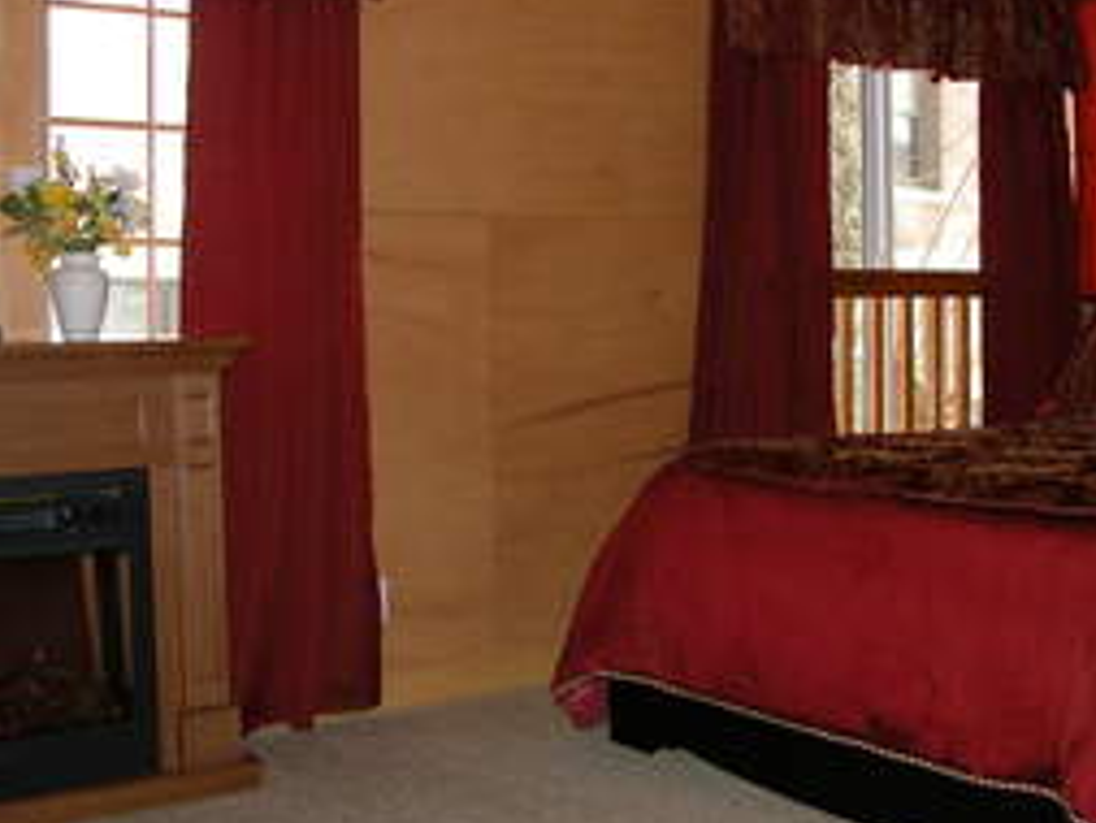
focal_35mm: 47
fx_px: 1489
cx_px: 684
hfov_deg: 40.1
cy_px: 340
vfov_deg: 30.8
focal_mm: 8.9
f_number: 2.8
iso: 100
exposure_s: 1/60
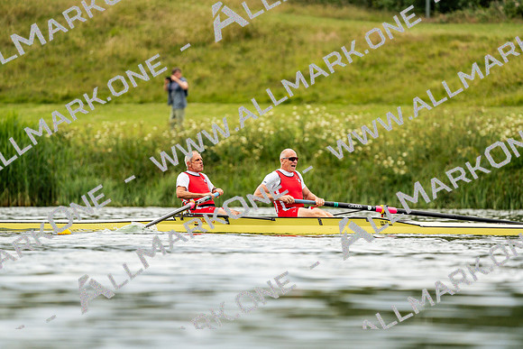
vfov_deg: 2.3
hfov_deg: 3.4
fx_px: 8718
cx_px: 262
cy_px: 174
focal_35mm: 600
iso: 400
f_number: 6.3
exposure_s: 1/2000
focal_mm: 600
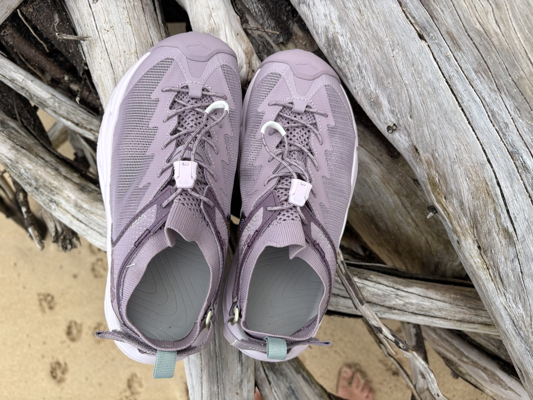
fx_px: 400
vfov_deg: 53.1
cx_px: 266
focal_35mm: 26
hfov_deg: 67.3
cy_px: 200
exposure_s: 1/1751
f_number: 1.6
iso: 50
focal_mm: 5.96
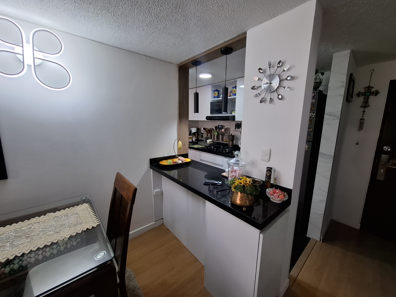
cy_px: 148
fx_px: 149
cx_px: 198
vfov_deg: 89.9
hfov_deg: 106.2
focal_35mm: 13
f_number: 2.2
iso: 40
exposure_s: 1/30
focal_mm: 1.74
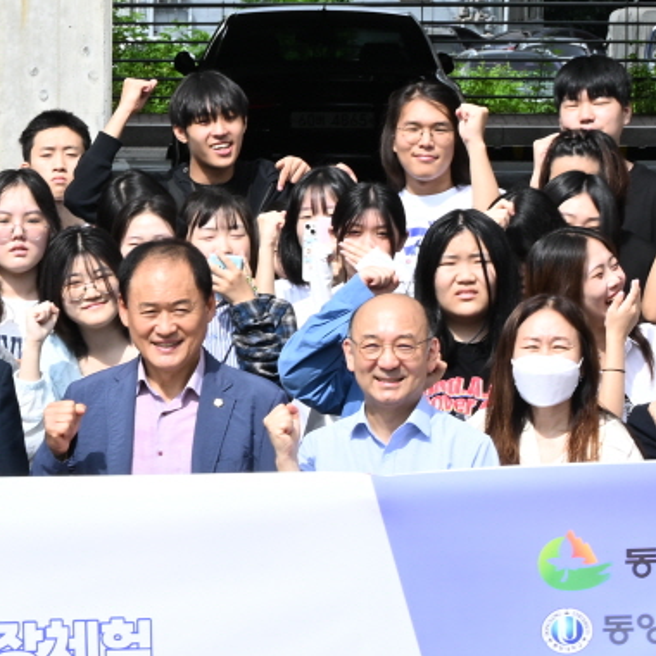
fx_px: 3881
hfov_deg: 9.6
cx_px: 50
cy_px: 433
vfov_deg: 9.7
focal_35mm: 181
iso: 100
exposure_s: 1/80
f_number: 13
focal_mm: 54
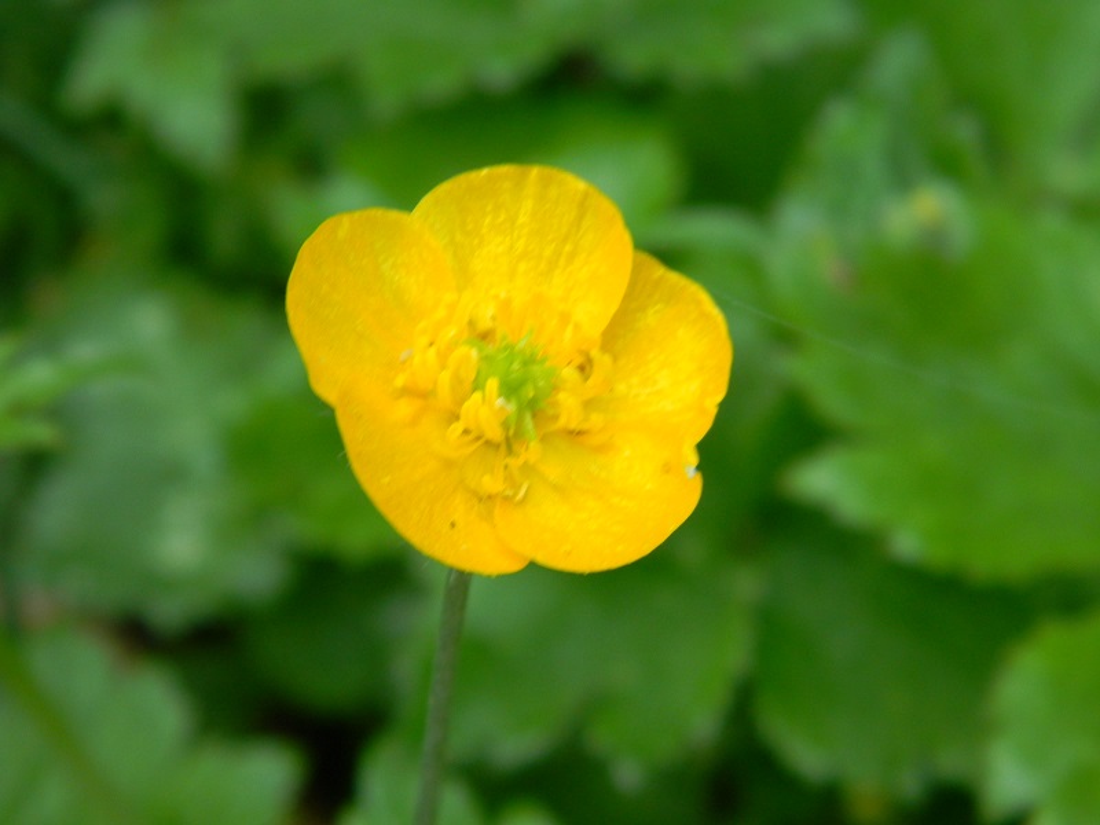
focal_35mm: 83
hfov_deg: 23.6
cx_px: 550
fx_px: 2638
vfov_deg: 17.8
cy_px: 412
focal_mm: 15.1
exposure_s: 1/30
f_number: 4.5
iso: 173
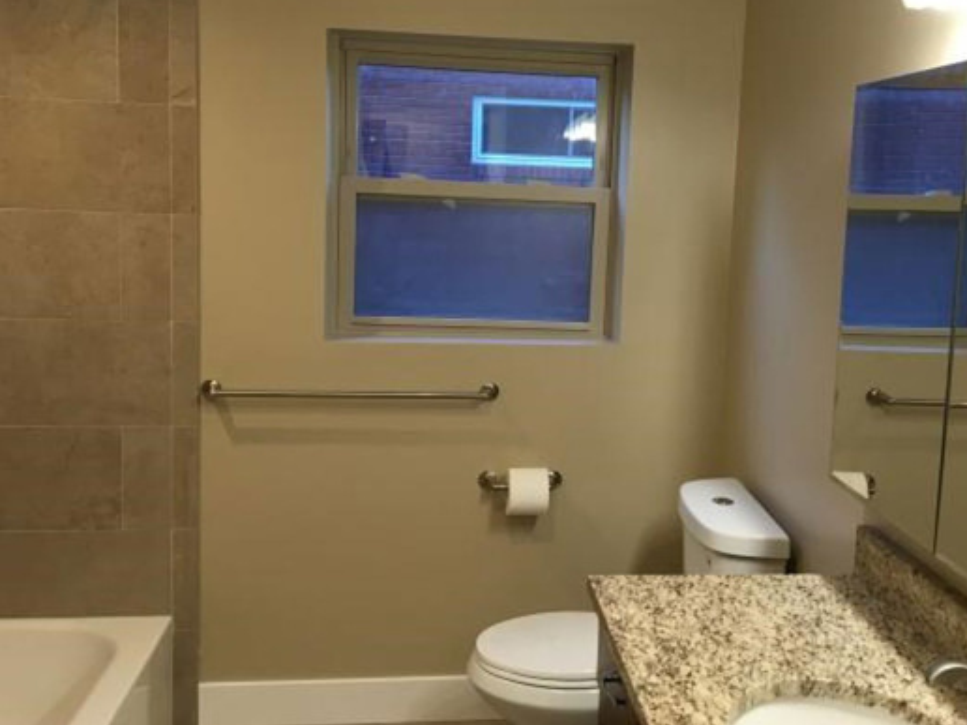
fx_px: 1006
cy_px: 305
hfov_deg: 51.1
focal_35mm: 36
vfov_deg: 39.6
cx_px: 566
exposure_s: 1/30
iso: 50
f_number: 2.2
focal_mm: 4.15
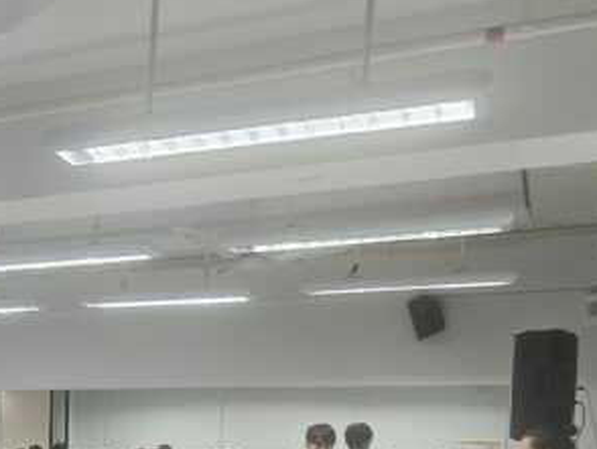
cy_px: 488
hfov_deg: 29.1
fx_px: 1036
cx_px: -59
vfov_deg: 23.1
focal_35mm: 60
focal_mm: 5.4
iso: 100
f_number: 1.8
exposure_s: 1/50
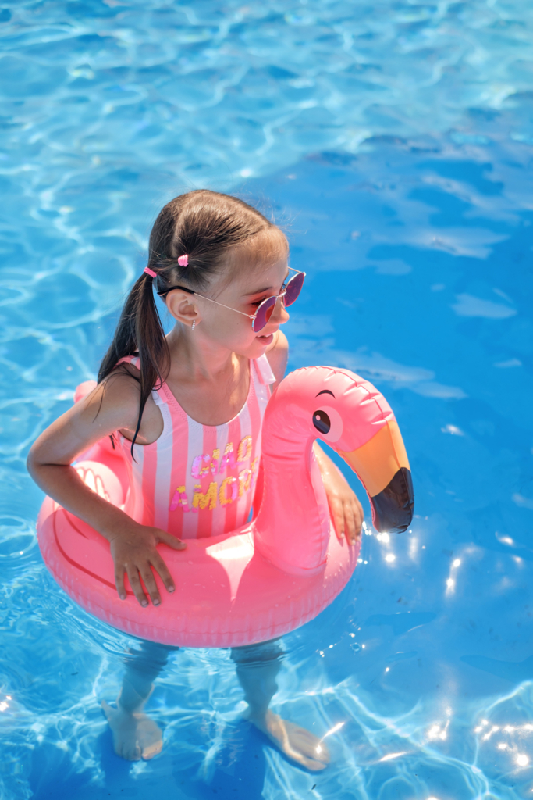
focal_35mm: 53
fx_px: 1177
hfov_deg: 25.5
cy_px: 400
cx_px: 266
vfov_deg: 37.5
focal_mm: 35
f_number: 2
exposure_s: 1/3200
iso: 160
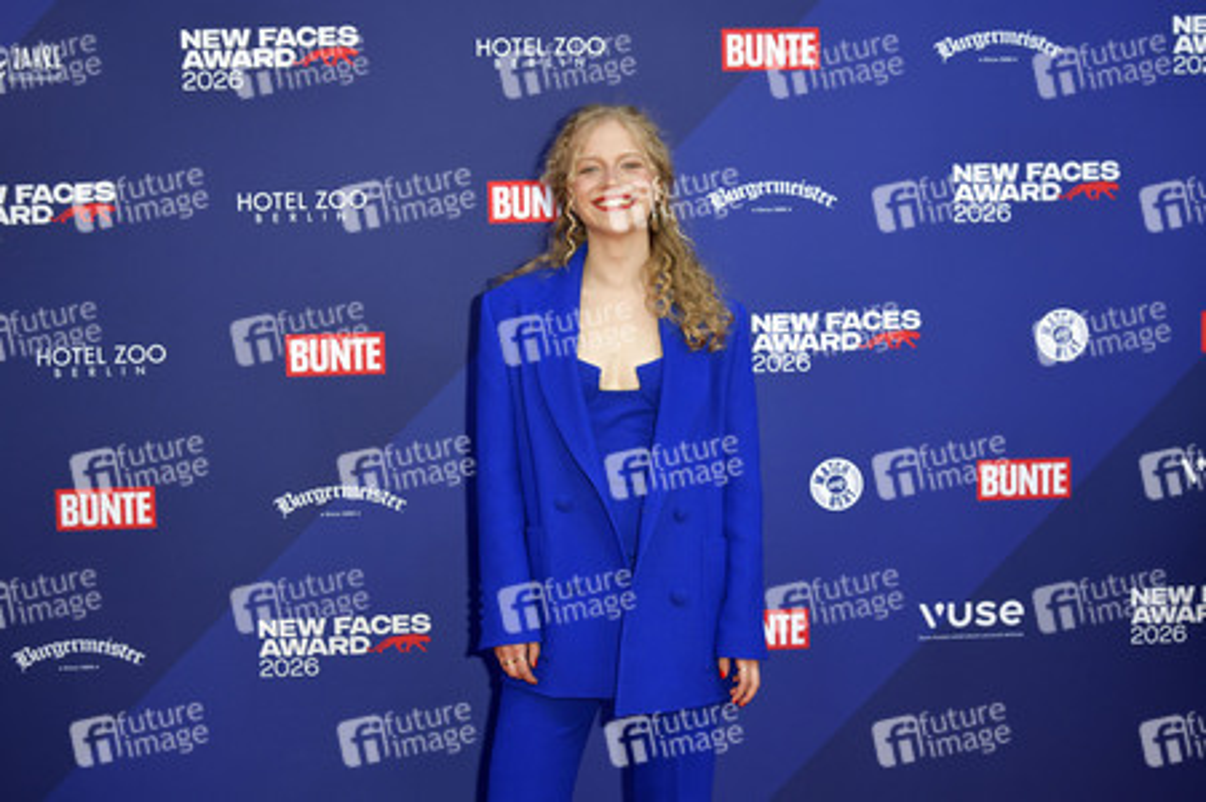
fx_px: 1339
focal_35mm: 40
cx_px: 603
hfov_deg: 48.5
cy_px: 401
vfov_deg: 33.4
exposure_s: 1/200
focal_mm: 40
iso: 640
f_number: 6.3
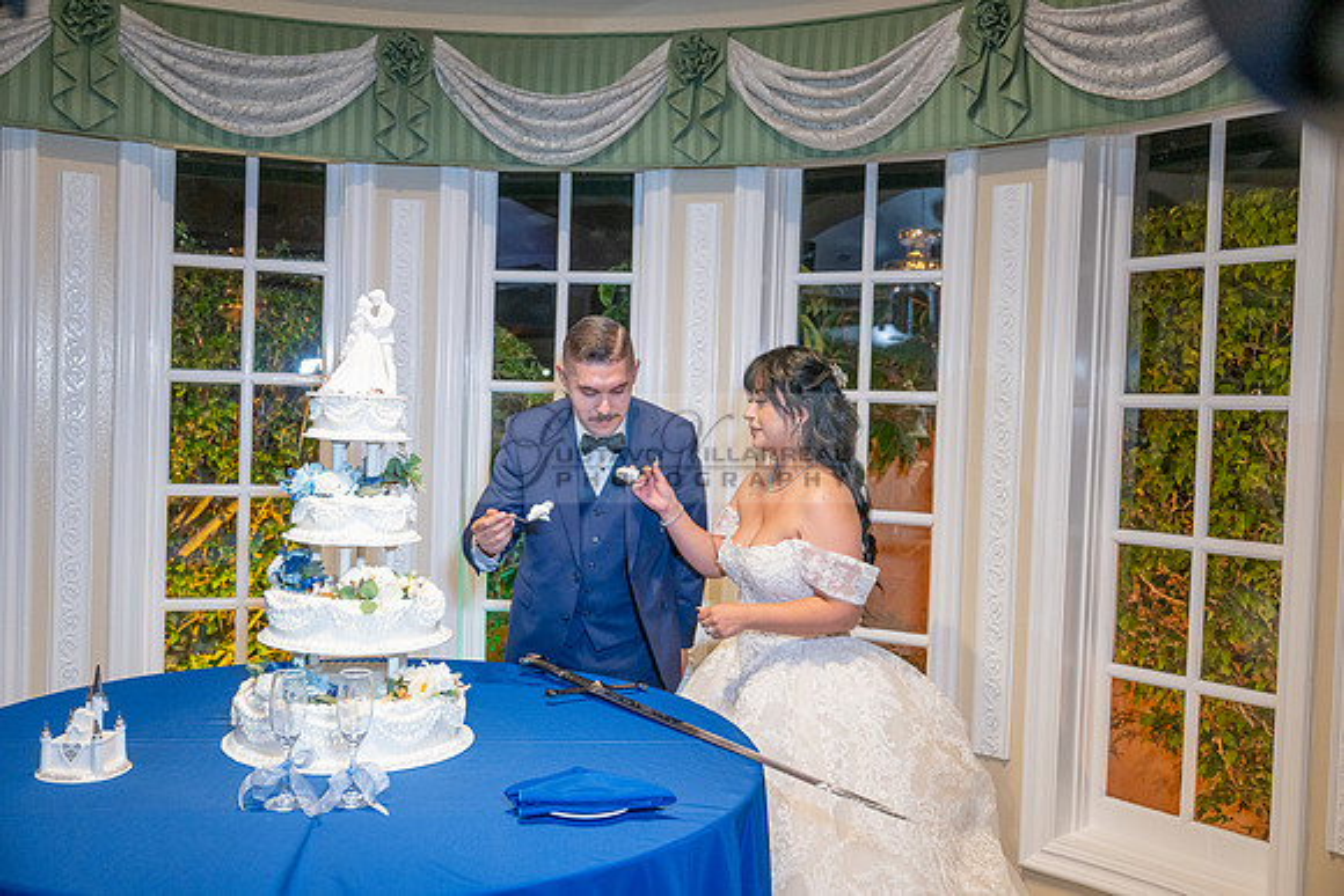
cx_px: 672
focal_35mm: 33
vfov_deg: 40.0
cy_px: 448
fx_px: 1232
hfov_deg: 57.2
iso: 640
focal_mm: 33
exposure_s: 1/160
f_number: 3.2
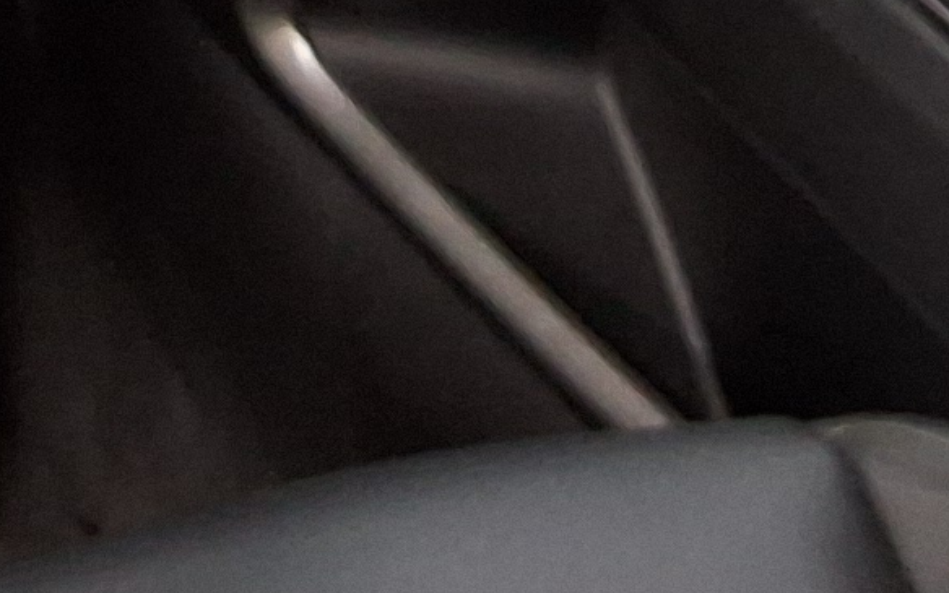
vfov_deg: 6.9
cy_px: -1332
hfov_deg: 12.6
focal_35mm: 166
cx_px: 344
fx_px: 4293
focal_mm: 2.91
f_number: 1.9
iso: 200
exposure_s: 1/40
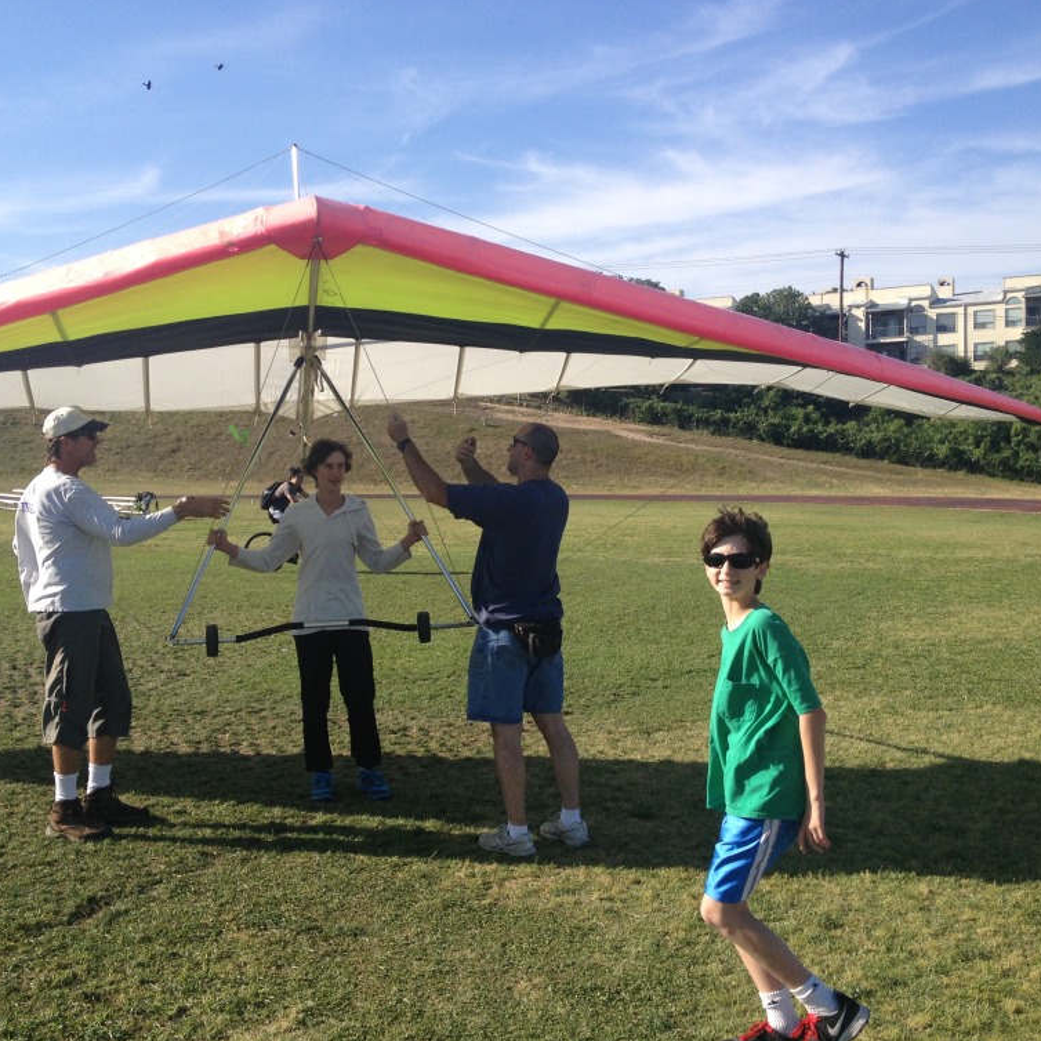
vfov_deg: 40.0
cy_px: 525
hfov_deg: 40.0
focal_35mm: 42
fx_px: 1429
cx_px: 472
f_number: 2.4
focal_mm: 4.28
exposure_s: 1/1416
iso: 50
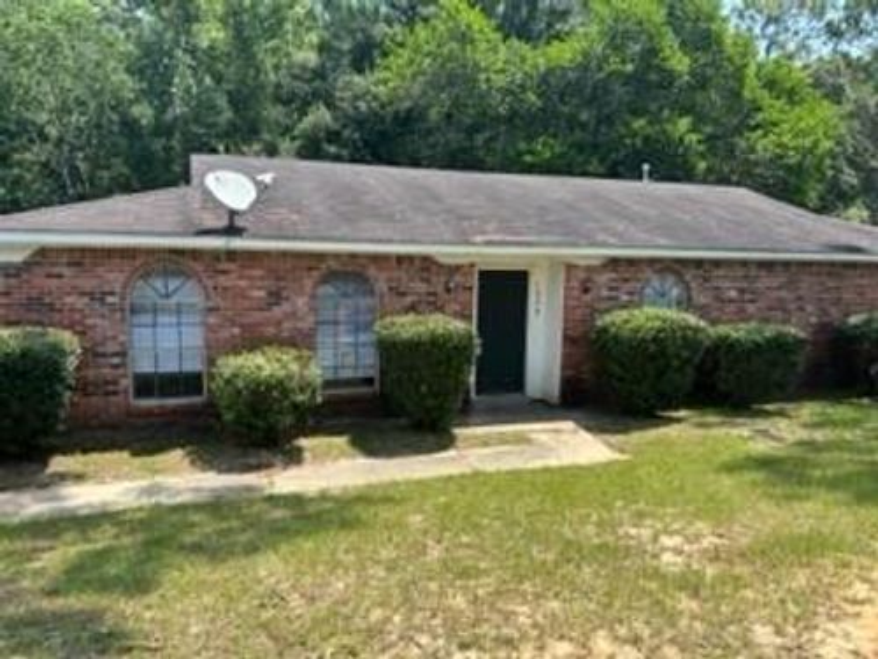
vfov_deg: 53.1
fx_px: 659
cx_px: 439
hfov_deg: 67.3
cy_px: 330
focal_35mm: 26
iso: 50
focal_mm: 5.7
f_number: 1.5
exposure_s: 1/1531
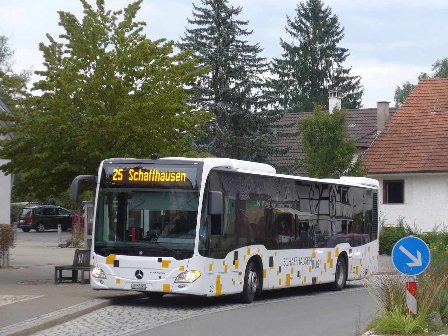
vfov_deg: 15.2
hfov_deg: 20.2
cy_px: 168
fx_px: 1255
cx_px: 224
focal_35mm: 97
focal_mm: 19.2
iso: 100
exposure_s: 1/80
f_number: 4.7
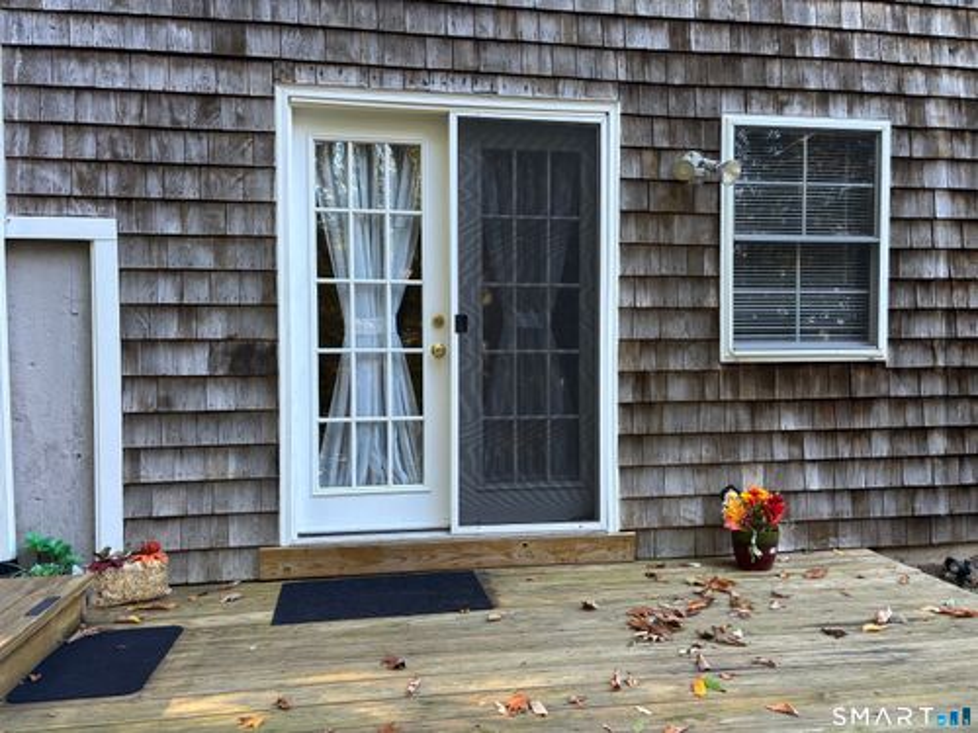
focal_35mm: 26
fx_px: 735
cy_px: 366
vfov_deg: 53.1
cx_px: 489
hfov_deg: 67.3
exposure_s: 1/107
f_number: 1.6
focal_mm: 5.96
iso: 125
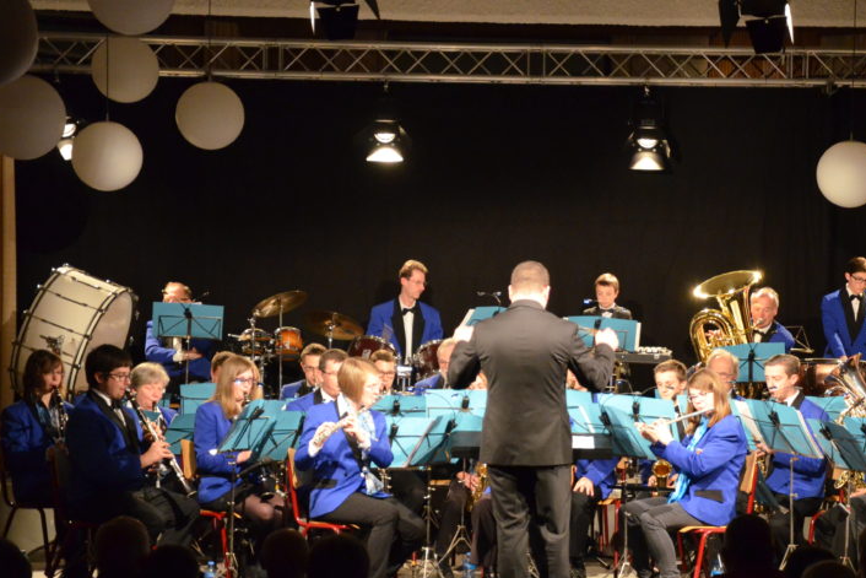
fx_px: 2351
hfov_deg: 20.8
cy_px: 328
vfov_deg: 14.0
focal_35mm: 98
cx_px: 530
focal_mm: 45
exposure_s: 1/30
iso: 3200
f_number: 4.8
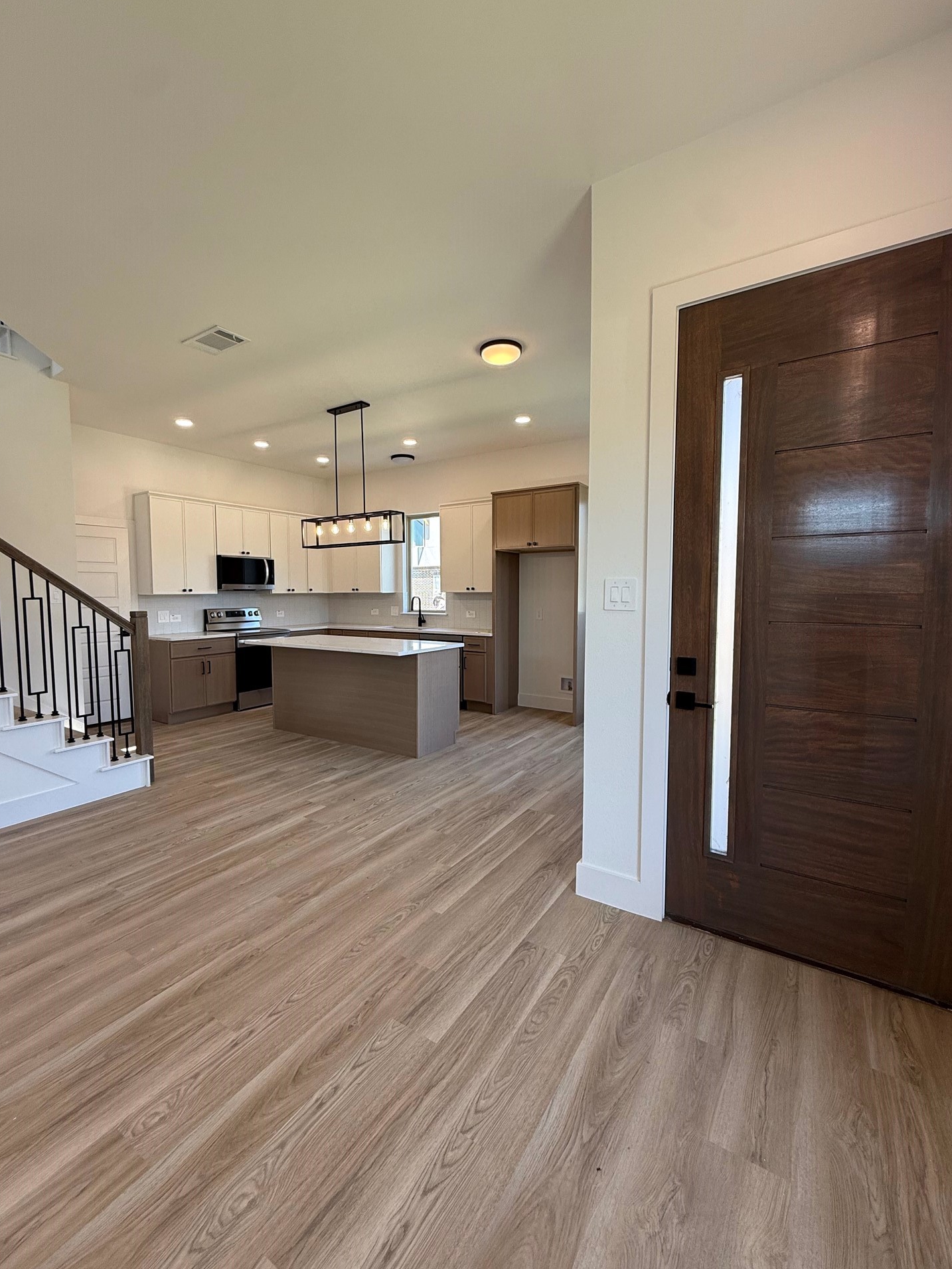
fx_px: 550
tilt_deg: -2.8
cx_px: 447
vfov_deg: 98.2
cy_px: 632
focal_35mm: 15
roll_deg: +0.3
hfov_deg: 81.7
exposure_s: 1/120
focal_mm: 2.22
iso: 64
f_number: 2.2
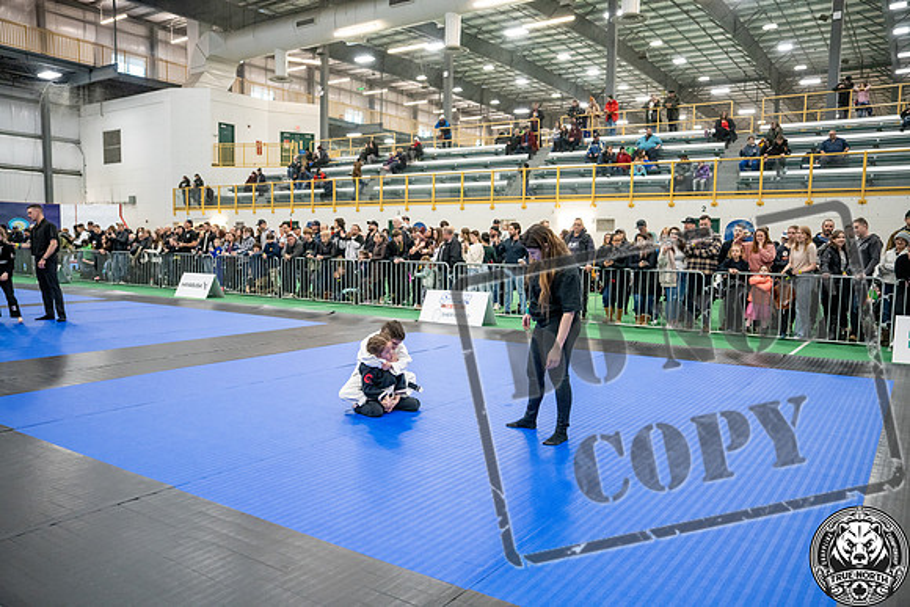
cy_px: 304
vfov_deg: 48.0
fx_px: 683
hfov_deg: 67.4
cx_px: 455
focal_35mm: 27
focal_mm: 27
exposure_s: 1/400
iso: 4000
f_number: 2.8
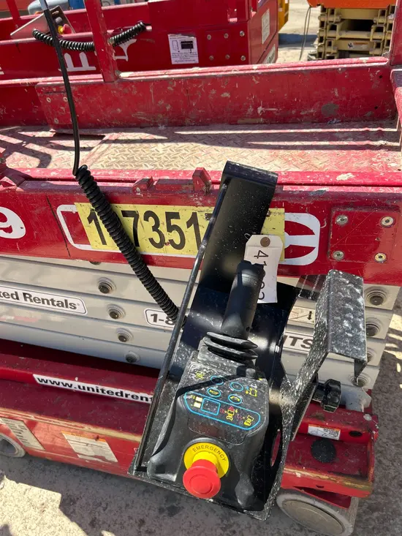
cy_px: 268
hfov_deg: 53.1
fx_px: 402
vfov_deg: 67.3
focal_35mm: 26
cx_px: 201
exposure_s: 1/1698
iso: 50
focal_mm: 5.7
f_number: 1.5
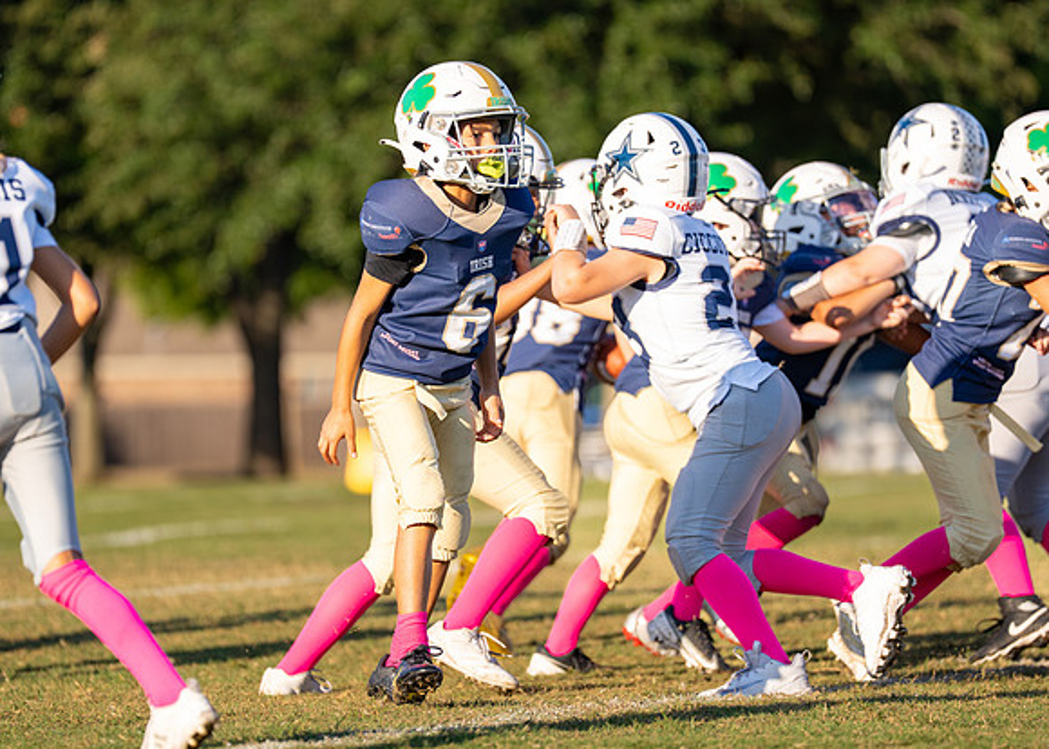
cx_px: 512
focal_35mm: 277
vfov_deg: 5.2
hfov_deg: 7.3
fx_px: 8248
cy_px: 388
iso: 200
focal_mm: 200
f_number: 2.8
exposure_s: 1/2500
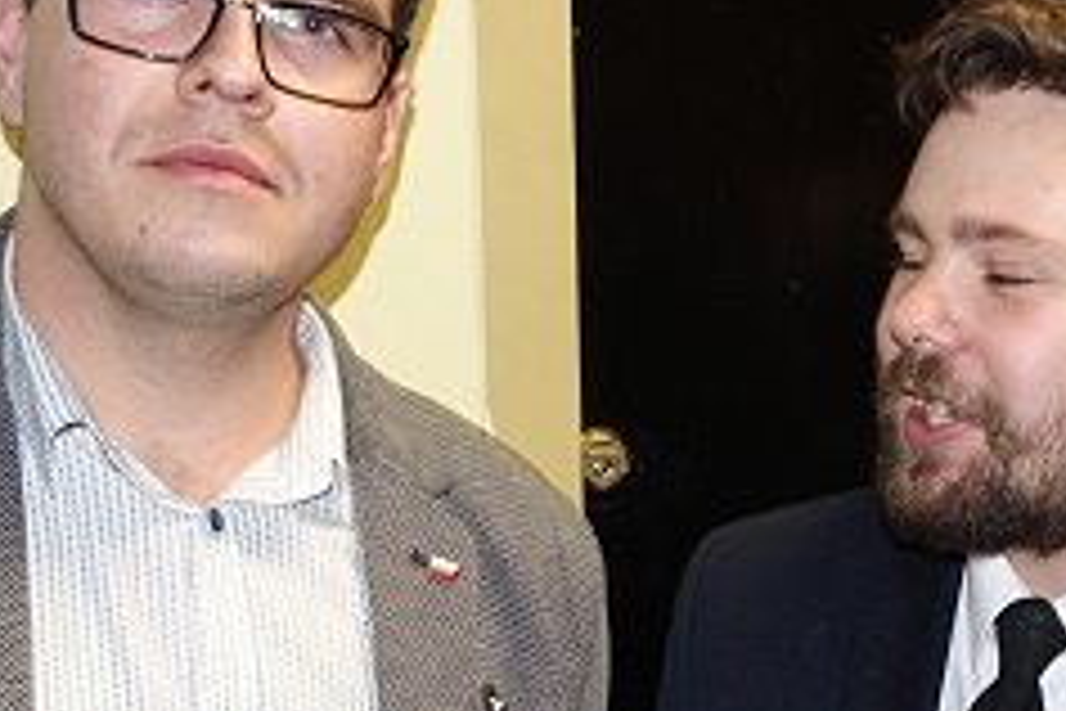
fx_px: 2398
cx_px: 963
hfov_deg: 24.3
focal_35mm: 81
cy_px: 682
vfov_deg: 16.6
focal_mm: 8.8
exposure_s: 1/30
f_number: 2.8
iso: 200
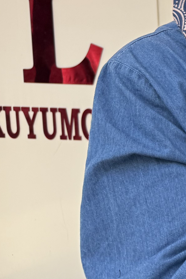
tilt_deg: -9.1
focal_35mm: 79
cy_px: 34
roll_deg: -1.1
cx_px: 438
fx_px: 612
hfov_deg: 13.2
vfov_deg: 25.0
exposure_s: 1/1174
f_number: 1.78
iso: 100
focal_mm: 6.76
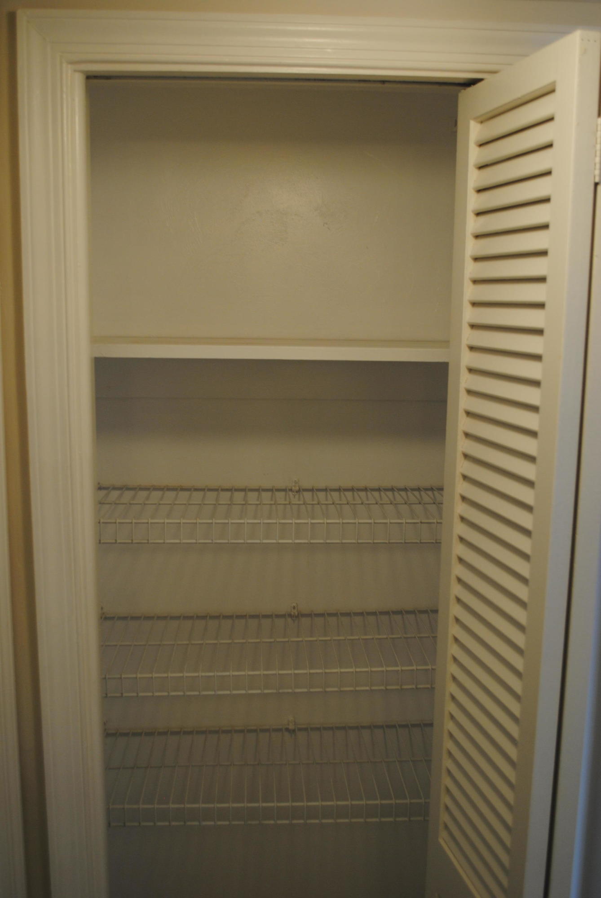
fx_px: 899
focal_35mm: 36
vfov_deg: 53.1
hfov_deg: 37.0
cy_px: 449
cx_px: 300
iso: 200
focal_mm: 24
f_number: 4
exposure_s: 1/40
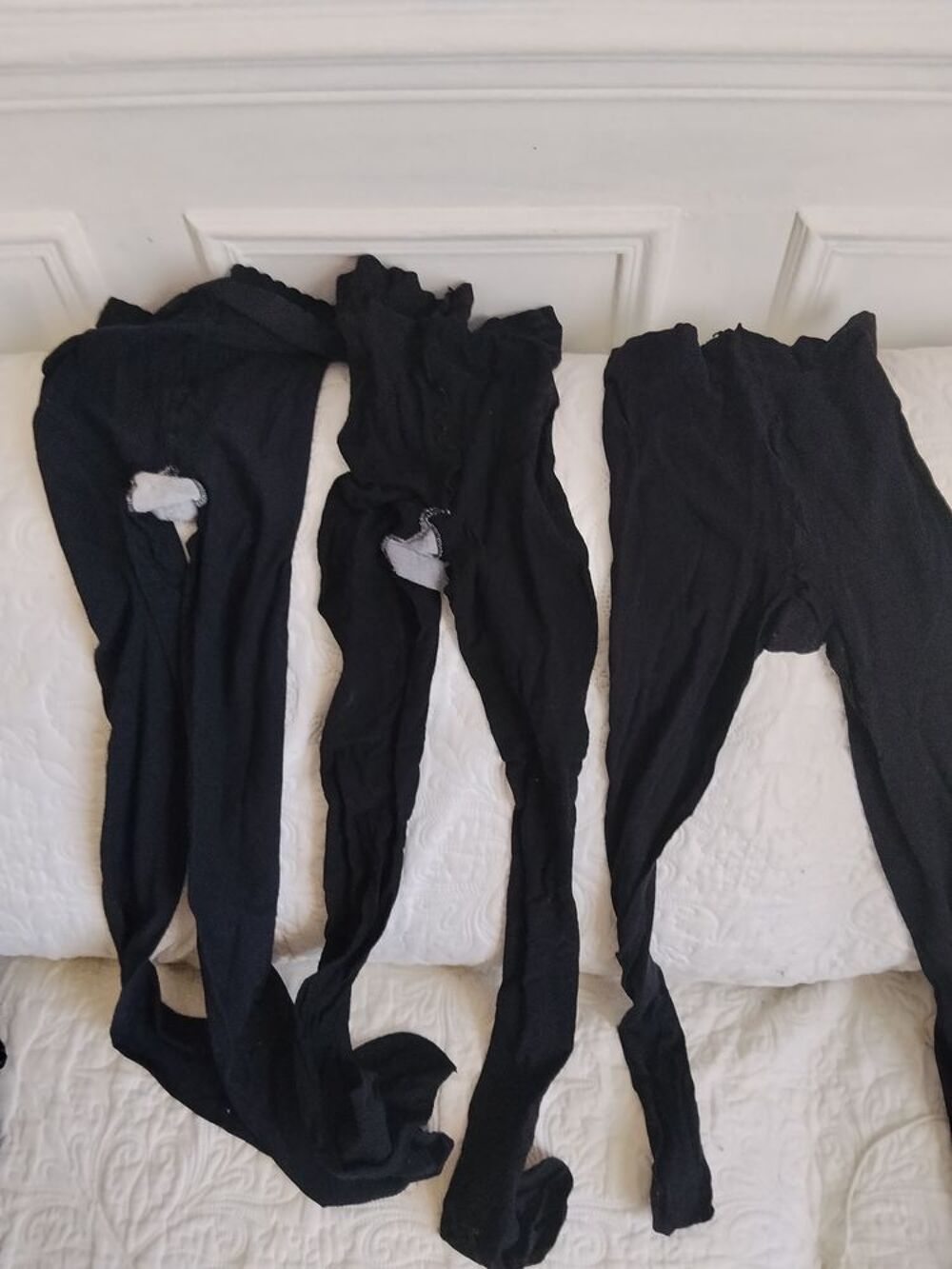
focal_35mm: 29
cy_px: 634
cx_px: 476
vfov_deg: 61.7
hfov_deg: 48.2
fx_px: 1063
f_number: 1.8
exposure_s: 1/33
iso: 250
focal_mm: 3.96
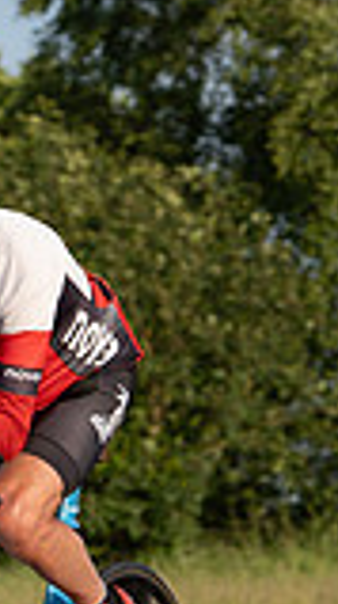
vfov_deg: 6.3
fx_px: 5517
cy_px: 490
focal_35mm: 345
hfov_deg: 3.5
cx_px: -110
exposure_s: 1/640
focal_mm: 74
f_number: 4
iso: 125
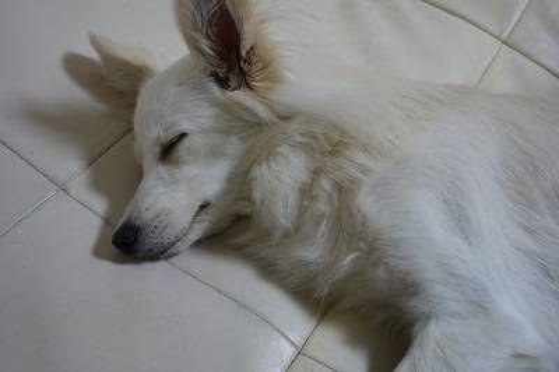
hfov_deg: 41.9
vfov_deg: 28.6
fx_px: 729
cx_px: 280
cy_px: 186
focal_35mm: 47
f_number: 3.2
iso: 400
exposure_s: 1/50
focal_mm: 17.6
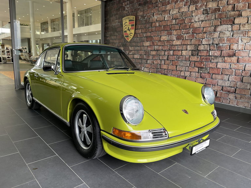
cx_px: 126
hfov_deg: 69.4
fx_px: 181
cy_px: 94
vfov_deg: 54.9
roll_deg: -1.4
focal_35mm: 25
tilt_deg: -12.4
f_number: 1.6
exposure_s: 1/121
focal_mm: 5.1
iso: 80
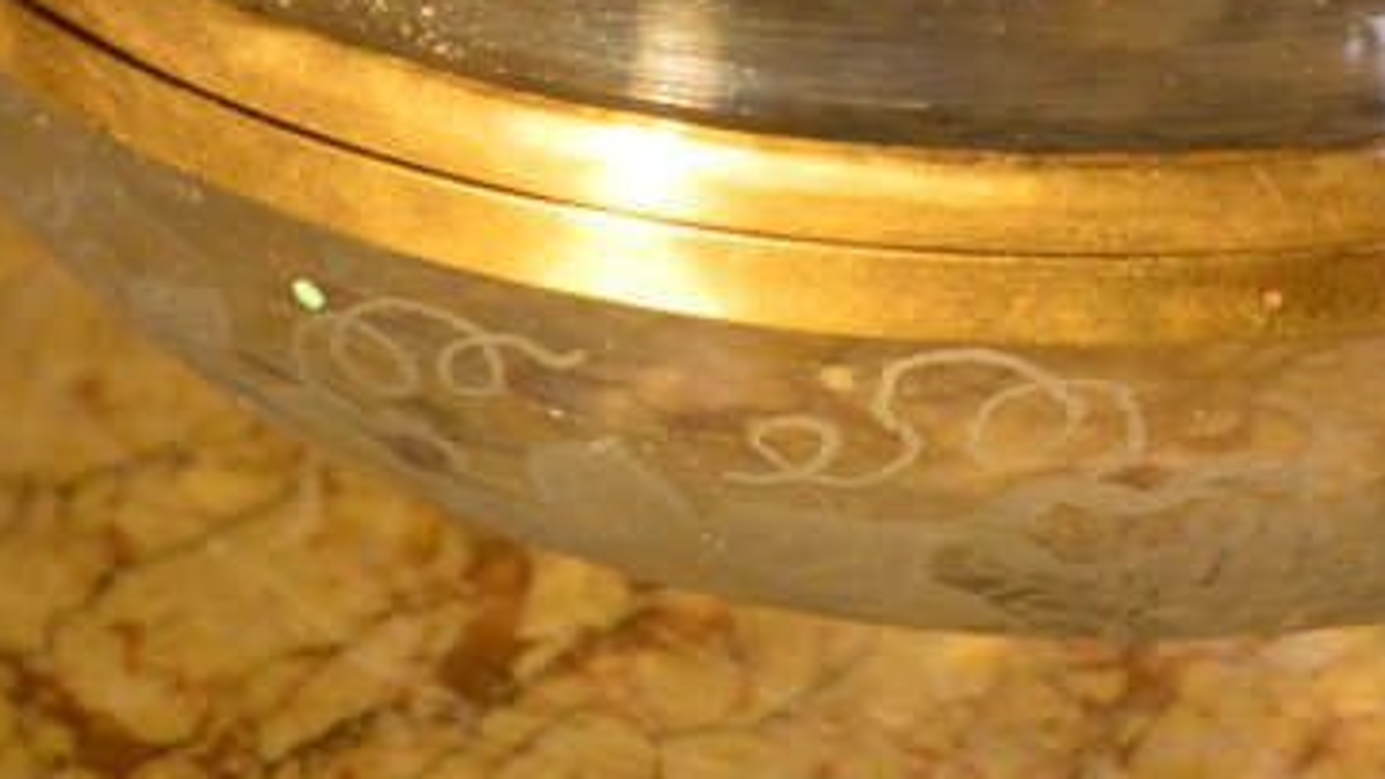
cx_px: 882
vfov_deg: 7.2
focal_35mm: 167
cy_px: -361
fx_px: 6133
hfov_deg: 12.9
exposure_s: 1/50
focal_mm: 32
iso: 800
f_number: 4.2
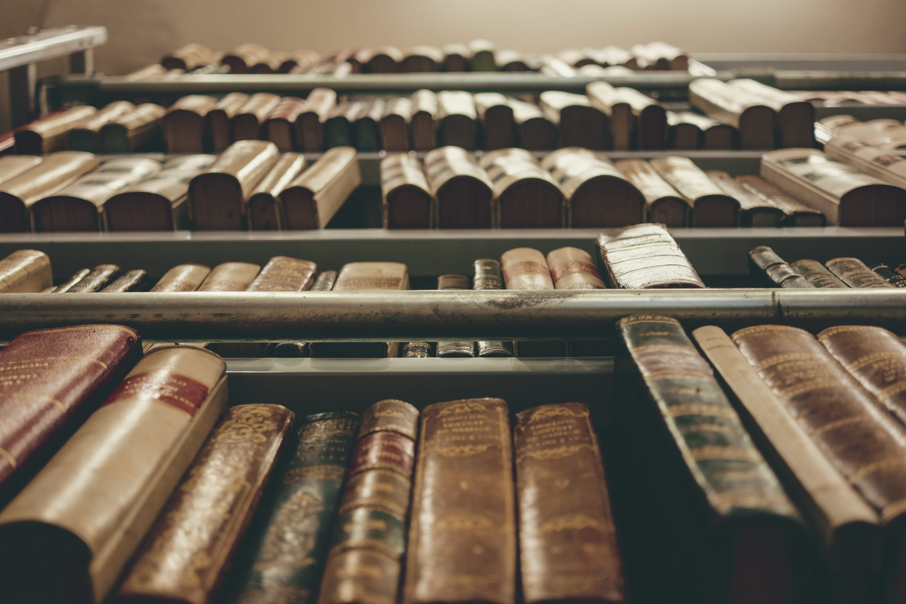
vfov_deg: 31.9
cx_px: 454
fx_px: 1057
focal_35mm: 42
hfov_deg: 46.4
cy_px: 298
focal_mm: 27
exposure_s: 1/125
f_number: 2.8
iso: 400
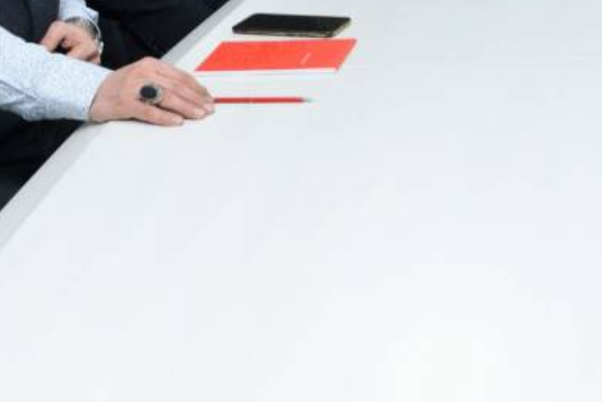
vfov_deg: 17.0
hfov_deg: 24.6
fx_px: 1254
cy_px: -138
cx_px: 709
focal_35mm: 75
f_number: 6.3
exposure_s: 1/60
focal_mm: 24
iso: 400
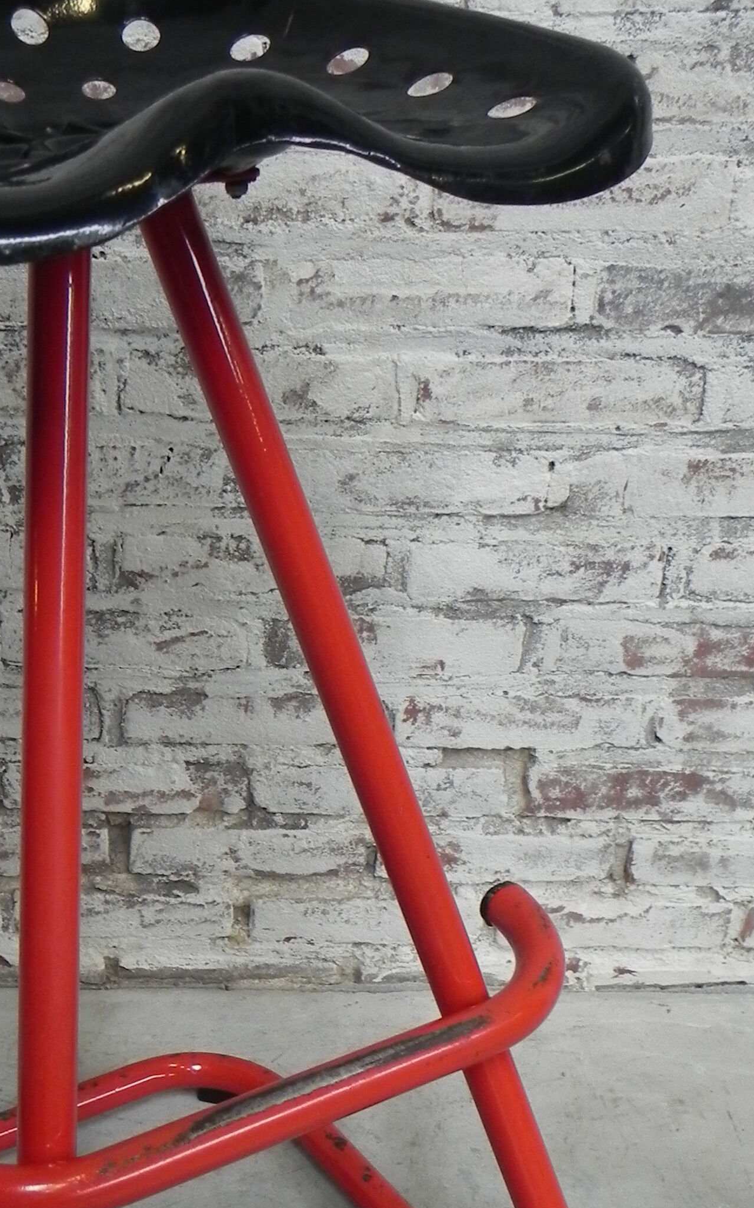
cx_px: 142
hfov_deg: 25.8
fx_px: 1611
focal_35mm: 49
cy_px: 788
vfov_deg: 40.6
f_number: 2.8
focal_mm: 4.6
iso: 205
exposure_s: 1/30
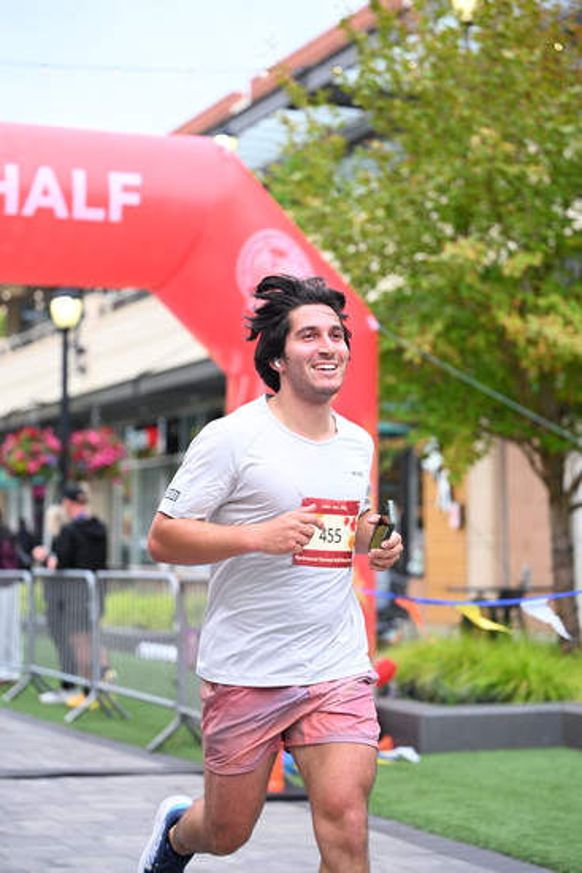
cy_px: 436
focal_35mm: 77
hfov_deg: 17.7
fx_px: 1866
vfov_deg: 26.3
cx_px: 291
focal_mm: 77
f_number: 2.8
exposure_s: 1/1600
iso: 1000
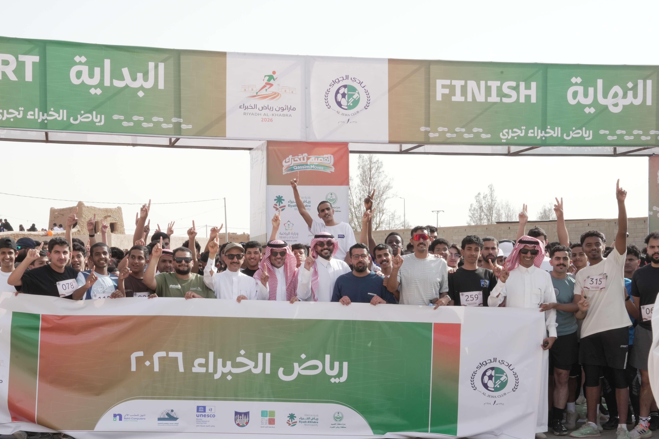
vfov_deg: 25.5
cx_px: 251
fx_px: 964
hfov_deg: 37.5
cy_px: 298
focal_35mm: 53
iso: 1000
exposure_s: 1/125
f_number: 22
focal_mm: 38.5
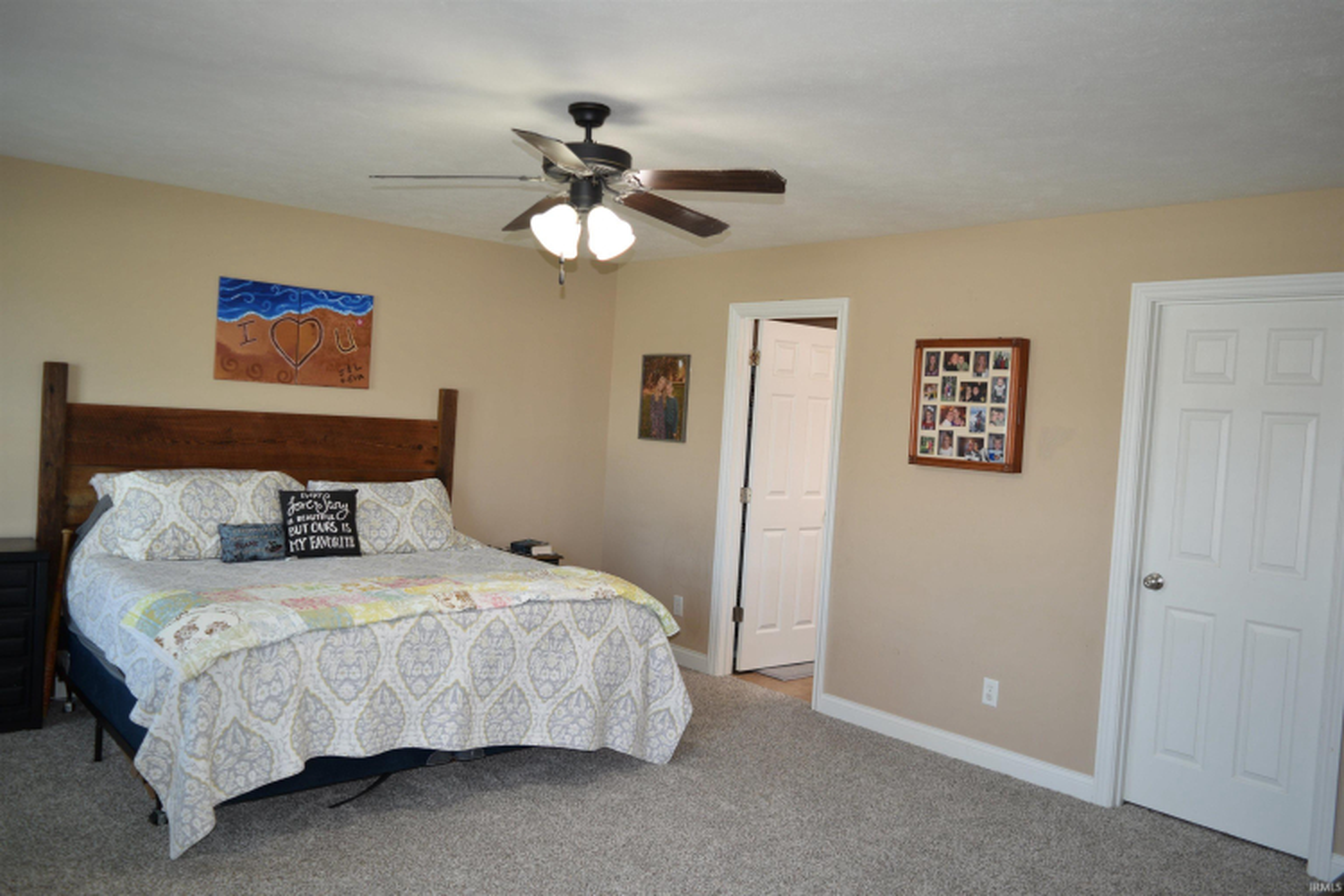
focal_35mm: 27
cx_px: 672
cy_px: 448
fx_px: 1008
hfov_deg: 67.4
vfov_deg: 47.9
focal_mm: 18
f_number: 3.5
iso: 100
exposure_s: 1/25
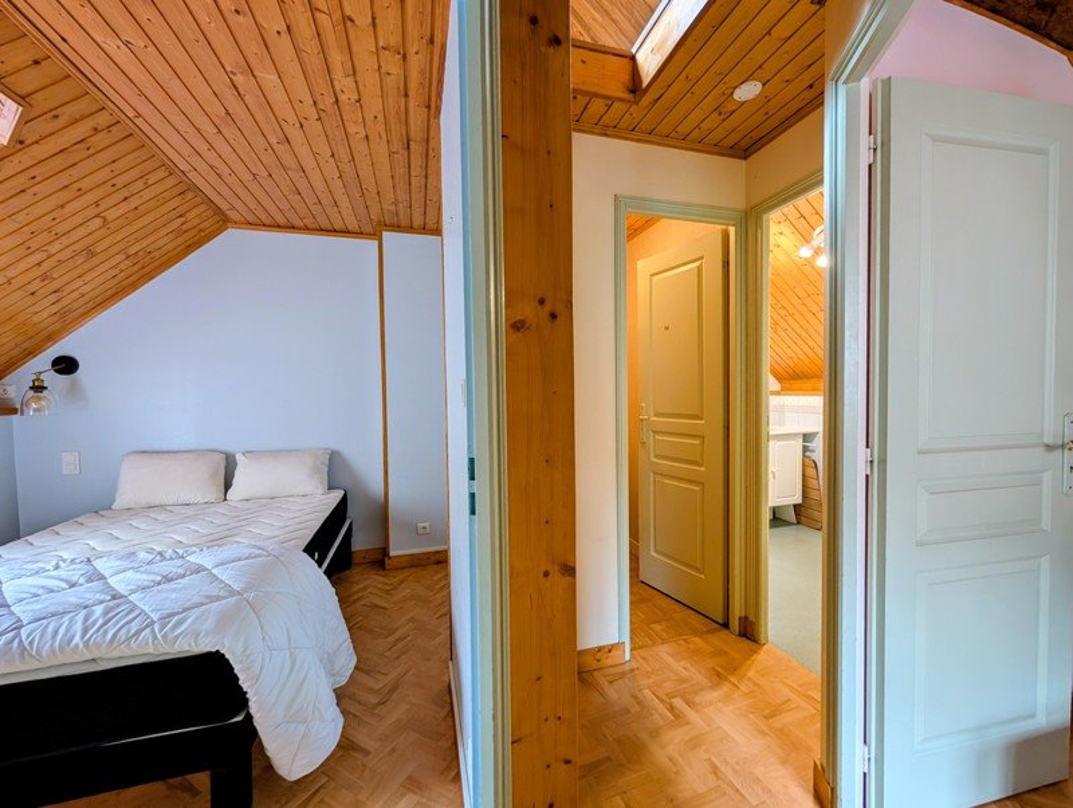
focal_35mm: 12
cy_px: 404
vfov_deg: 94.6
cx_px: 536
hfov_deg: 110.5
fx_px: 372
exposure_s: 1/23.8
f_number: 1.7
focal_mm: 2.02
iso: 80
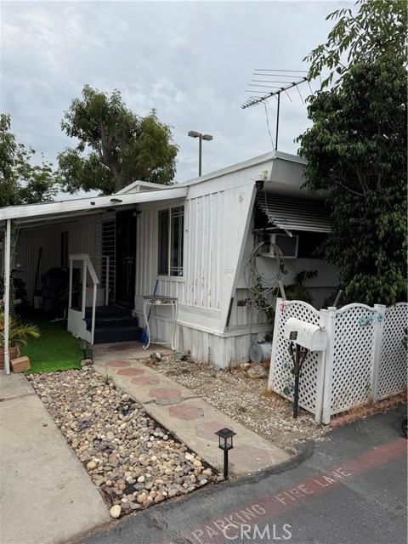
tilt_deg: -2.4
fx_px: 377
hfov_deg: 56.8
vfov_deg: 71.6
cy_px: 272
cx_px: 204
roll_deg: -1.2
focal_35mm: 24
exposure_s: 1/9091
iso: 80
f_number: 1.78
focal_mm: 6.76
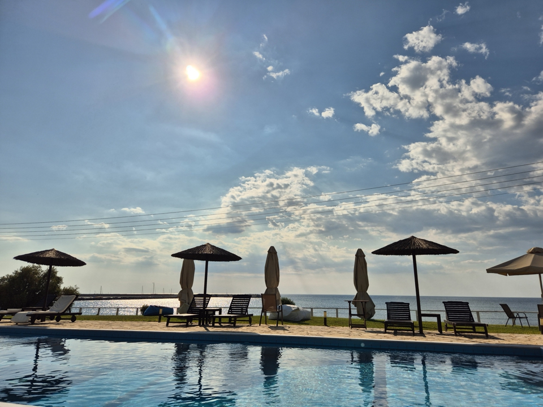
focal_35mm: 23
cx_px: 272
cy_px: 204
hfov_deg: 73.9
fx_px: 361
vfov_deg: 58.9
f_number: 1.8
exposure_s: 1/7904
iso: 25
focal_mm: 5.4
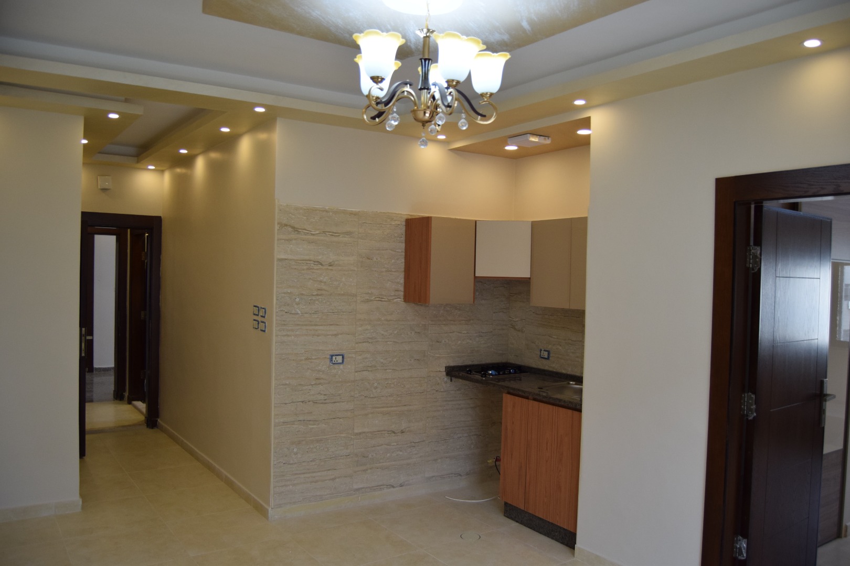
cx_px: 425
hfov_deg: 67.4
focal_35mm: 27
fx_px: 637
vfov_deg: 47.9
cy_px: 283
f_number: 3.5
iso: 640
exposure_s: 1/200
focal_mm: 18
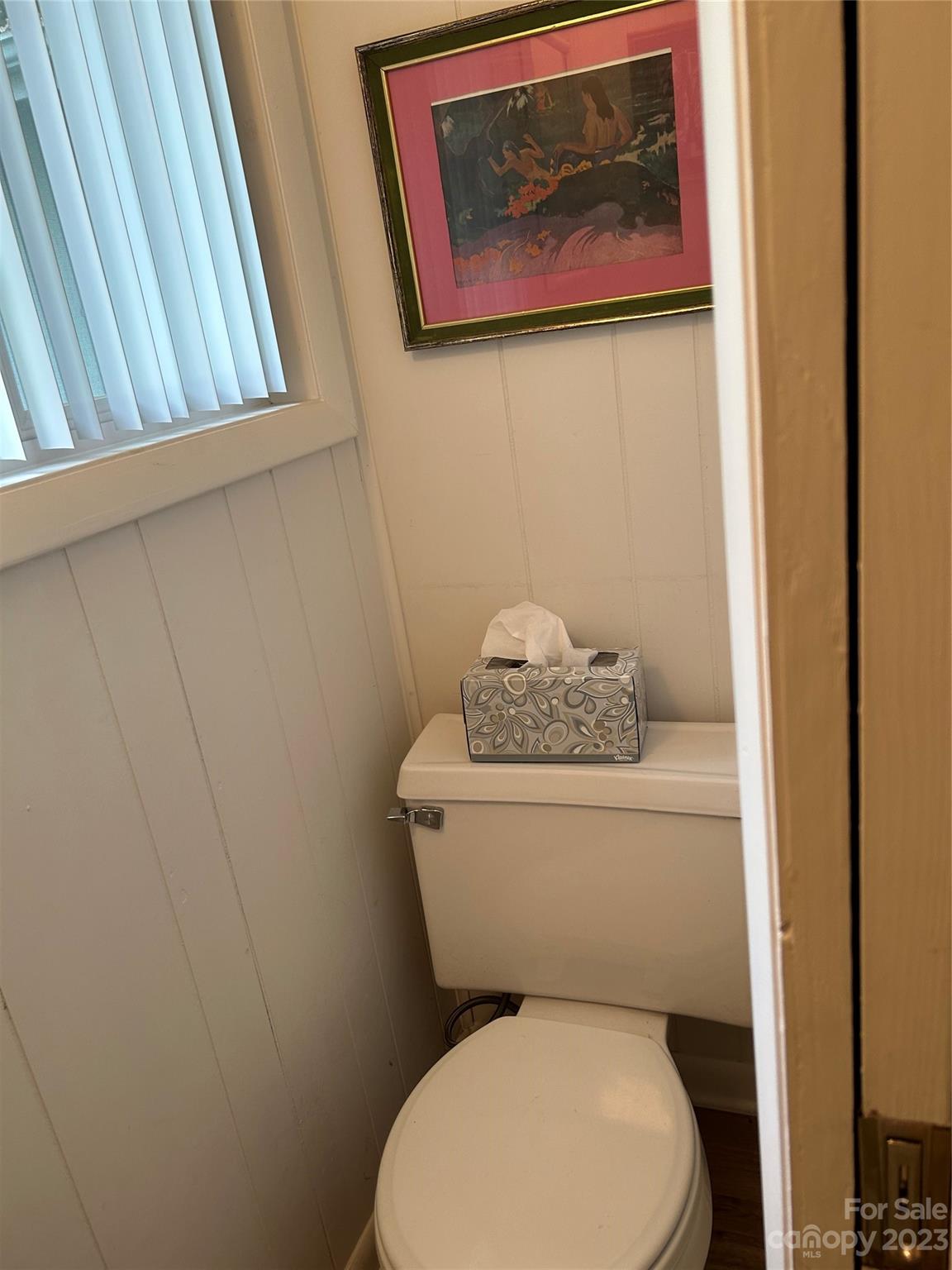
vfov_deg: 67.3
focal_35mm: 26
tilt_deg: -19.1
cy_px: 635
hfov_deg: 53.1
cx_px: 476
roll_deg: +9.0
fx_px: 953
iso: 80
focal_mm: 5.7
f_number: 1.5
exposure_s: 1/60
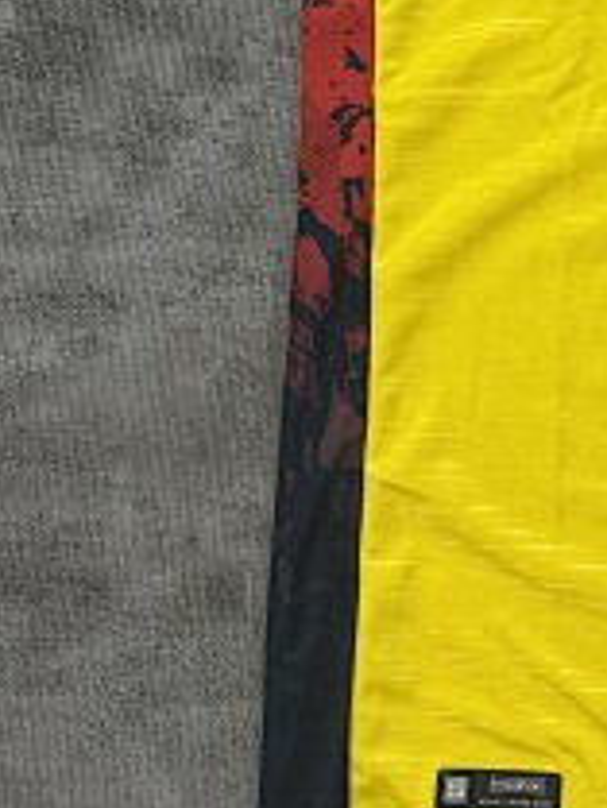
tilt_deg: -77.7
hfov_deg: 14.8
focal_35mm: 92
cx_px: 932
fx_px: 2149
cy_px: -46
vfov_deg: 20.4
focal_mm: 6.76
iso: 160
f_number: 1.78
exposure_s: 1/50
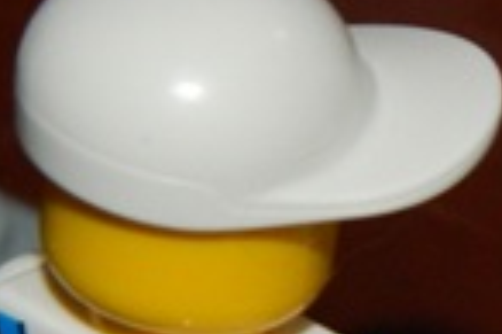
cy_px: 331
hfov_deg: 4.4
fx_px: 6546
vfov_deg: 2.9
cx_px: 519
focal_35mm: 470
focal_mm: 18.6
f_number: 12.6
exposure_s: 1/60
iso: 200
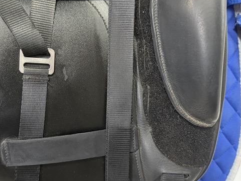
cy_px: 82
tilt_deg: -24.4
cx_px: 97
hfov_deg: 41.9
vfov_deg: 32.2
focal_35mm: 45
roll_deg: -4.9
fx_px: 313
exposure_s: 1/52
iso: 800
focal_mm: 6.76
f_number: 1.78
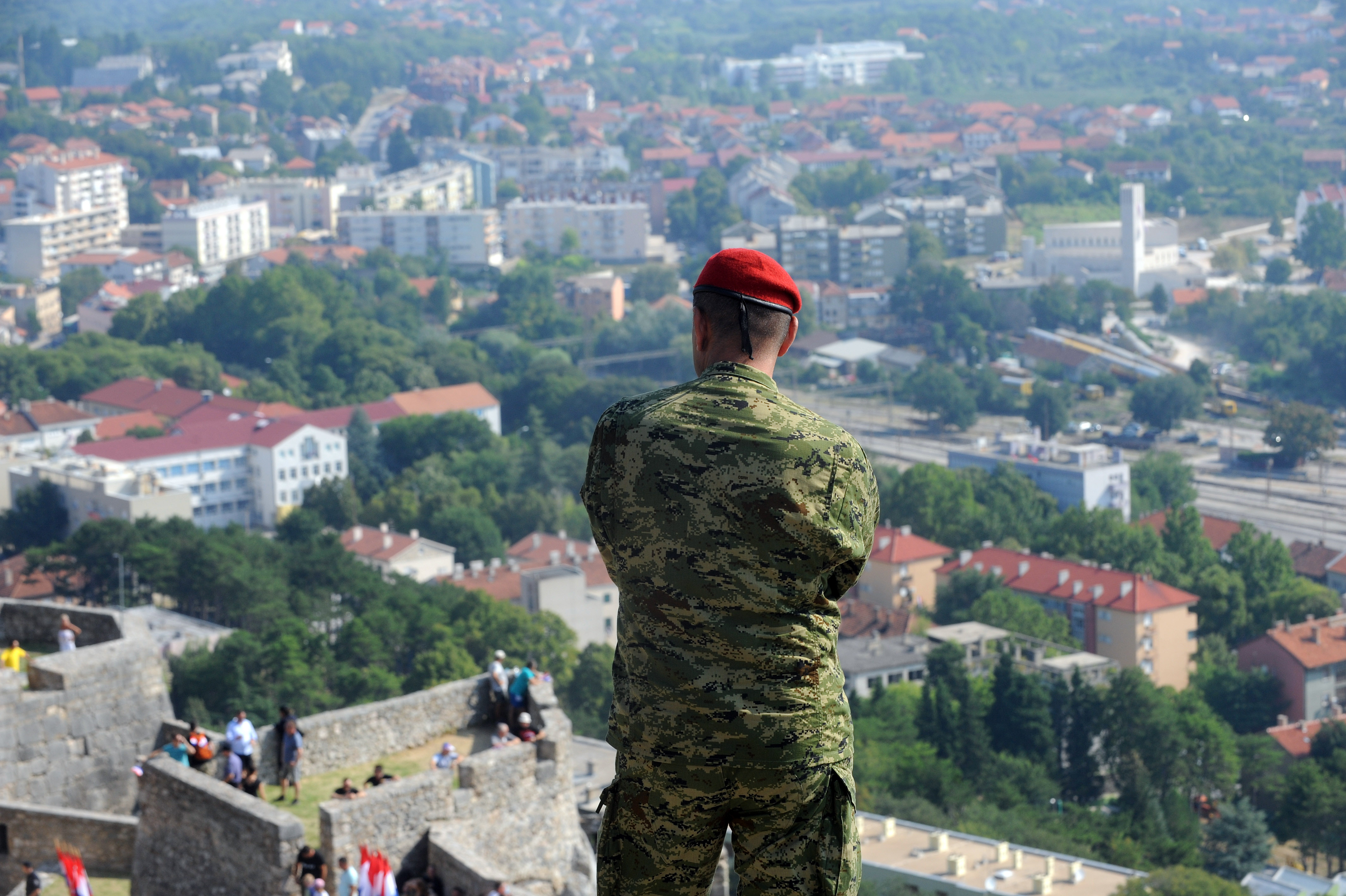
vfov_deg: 14.4
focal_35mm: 95
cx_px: 673
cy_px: 448
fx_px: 3550
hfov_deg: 21.5
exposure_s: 1/500
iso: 400
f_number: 9
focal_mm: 95
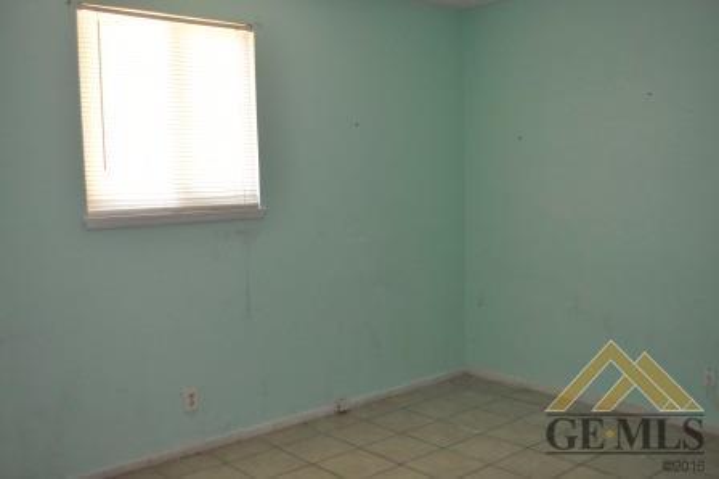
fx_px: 718
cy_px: 240
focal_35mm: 36
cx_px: 360
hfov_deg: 53.2
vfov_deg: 36.8
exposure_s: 1/60
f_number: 4
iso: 800
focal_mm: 24
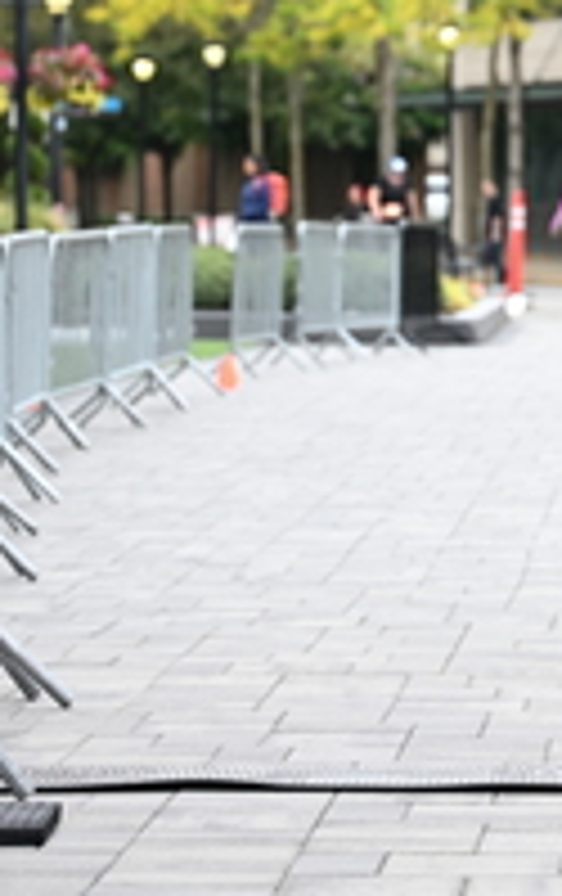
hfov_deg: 6.6
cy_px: 113
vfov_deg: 10.6
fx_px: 4810
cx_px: 762
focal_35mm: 197
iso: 400
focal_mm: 70
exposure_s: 1/1000
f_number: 2.8
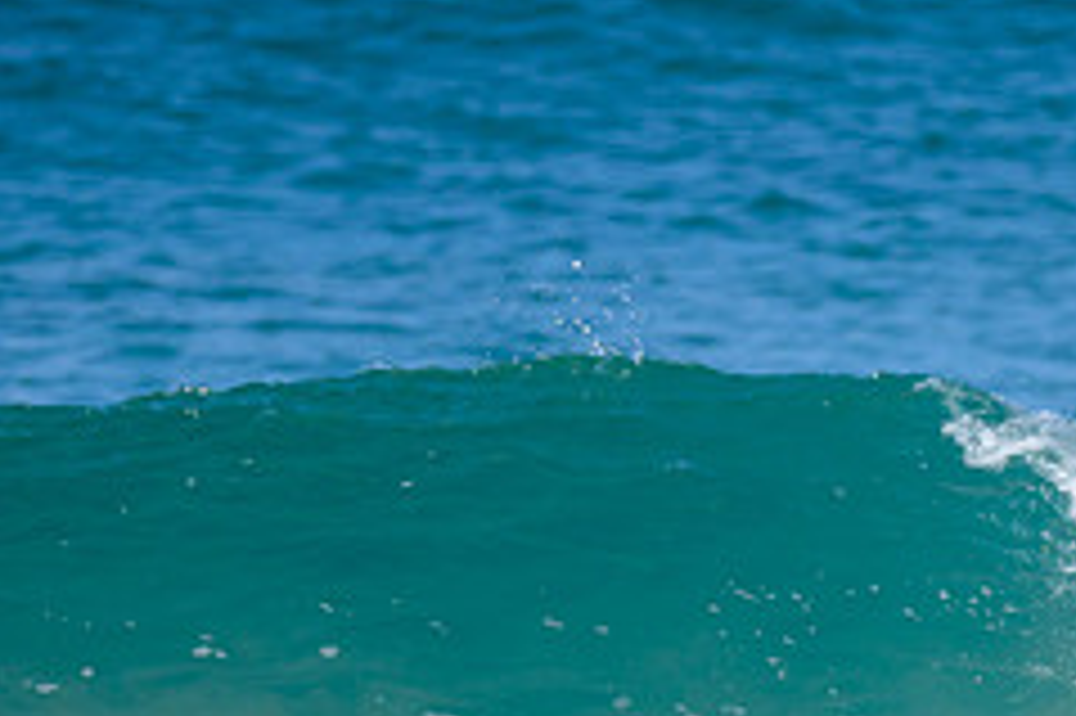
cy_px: 655
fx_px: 79716
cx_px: 942
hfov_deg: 0.8
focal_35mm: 2669
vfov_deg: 0.5
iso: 450
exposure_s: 1/2000
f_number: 6.3
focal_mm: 800
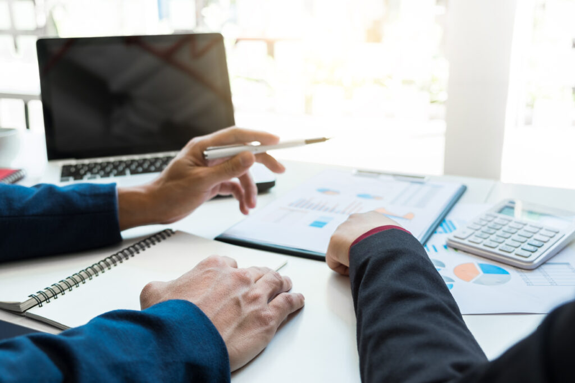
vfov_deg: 36.9
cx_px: 288
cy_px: 192
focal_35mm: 36
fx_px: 575
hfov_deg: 53.1
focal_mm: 24.3
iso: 320
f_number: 3.2
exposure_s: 1/125
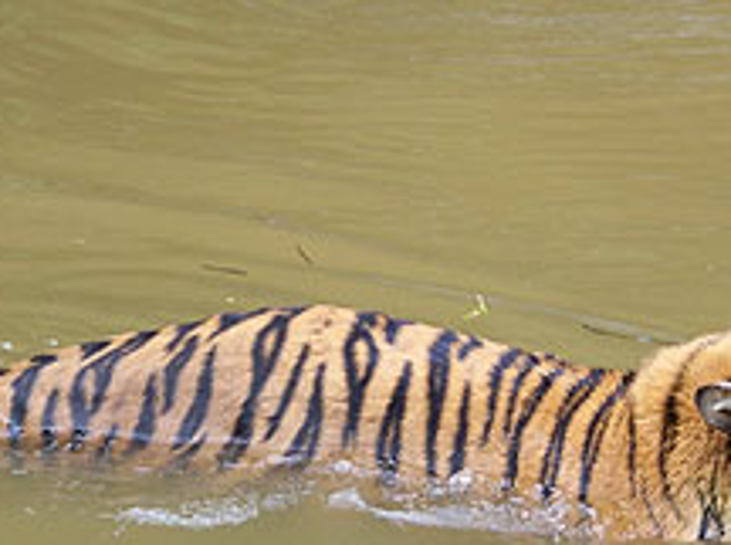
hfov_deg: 6.9
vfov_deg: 5.2
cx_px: 467
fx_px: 6026
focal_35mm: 286
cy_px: 344
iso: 64
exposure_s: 1/125
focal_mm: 22.2
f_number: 3.2
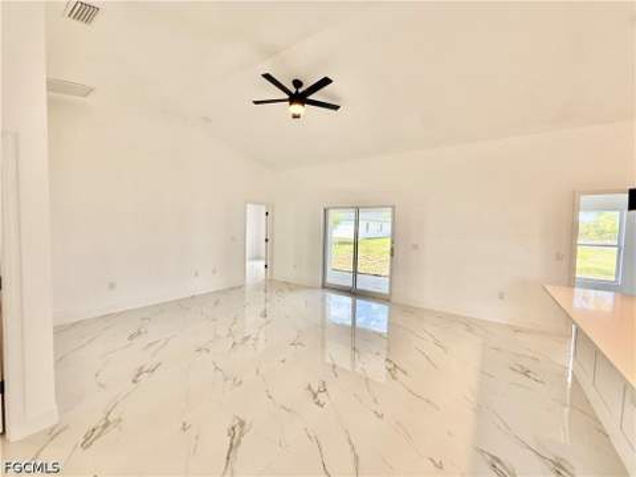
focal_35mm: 14
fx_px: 257
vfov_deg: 85.7
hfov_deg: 102.1
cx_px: 318
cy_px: 238
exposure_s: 1/174
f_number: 2.2
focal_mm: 2.22
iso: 64
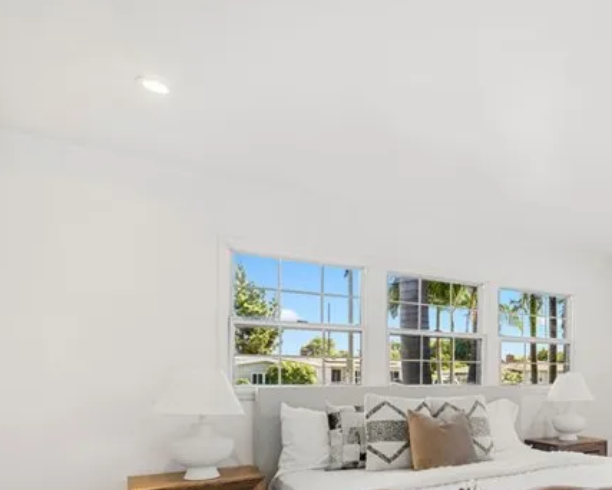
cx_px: 502
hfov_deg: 58.4
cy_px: 369
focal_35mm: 27
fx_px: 489
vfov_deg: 50.9
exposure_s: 1
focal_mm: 12
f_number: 5.6
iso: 100
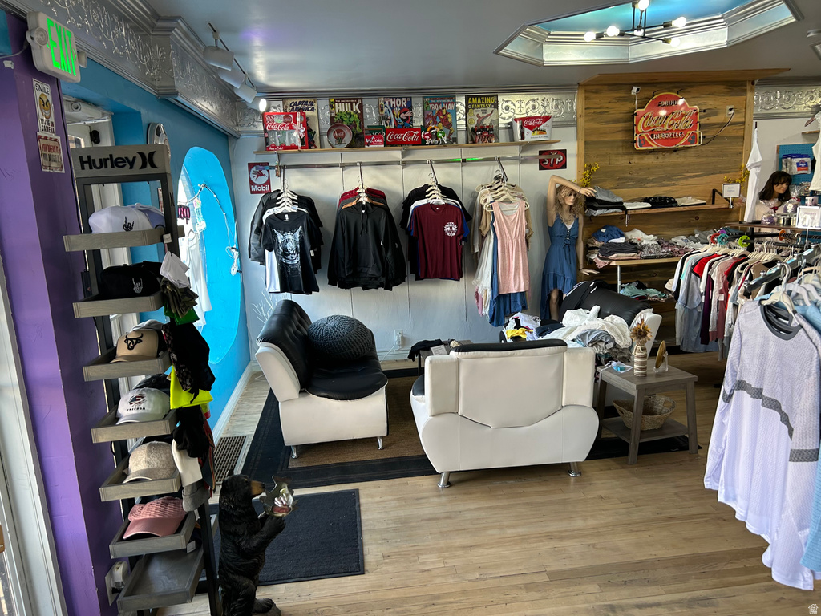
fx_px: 617
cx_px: 410
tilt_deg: -10.6
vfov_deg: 53.1
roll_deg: +2.8
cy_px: 308
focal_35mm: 26
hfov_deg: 67.3
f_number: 1.5
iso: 100
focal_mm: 5.7
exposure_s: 1/120
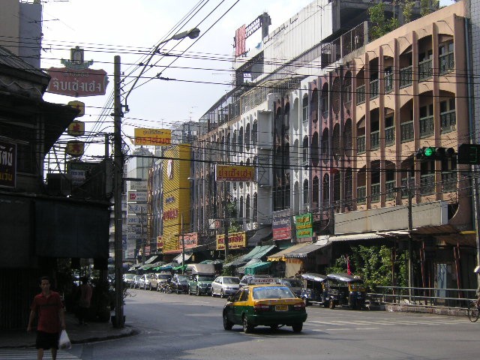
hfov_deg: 29.4
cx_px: 240
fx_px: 915
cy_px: 180
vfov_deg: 22.3
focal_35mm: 66
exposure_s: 1/500
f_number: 4
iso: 50
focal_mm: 11
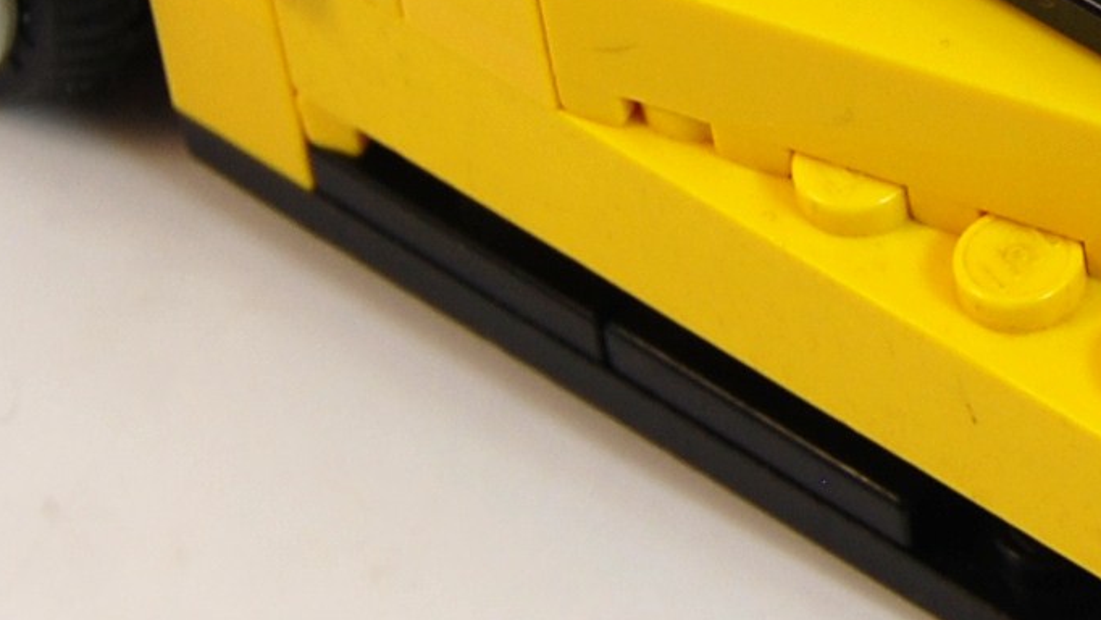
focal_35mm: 277
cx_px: 2007
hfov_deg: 7.5
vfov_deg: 4.4
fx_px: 8088
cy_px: -334
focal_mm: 31
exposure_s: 1/125
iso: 110
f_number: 5.6
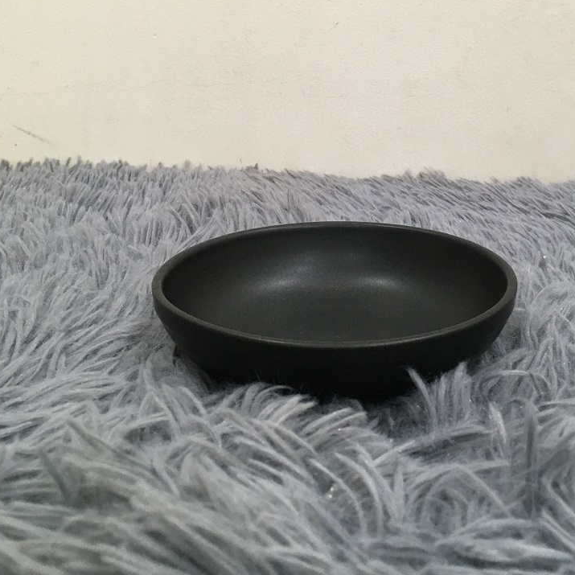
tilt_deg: -11.1
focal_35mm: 43
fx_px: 808
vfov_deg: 38.2
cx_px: 353
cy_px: 144
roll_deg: -0.6
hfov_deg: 39.0
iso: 100
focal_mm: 4.15
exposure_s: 1/33
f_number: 2.2
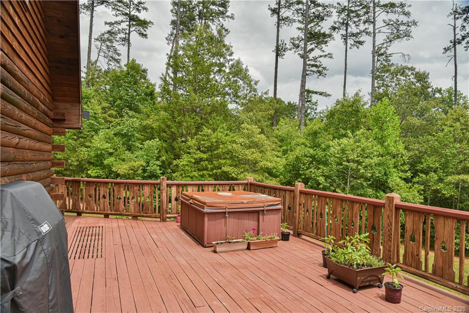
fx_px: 313
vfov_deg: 53.1
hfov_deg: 73.7
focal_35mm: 24
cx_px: 234
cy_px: 156
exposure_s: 1/400
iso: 800
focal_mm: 24
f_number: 10
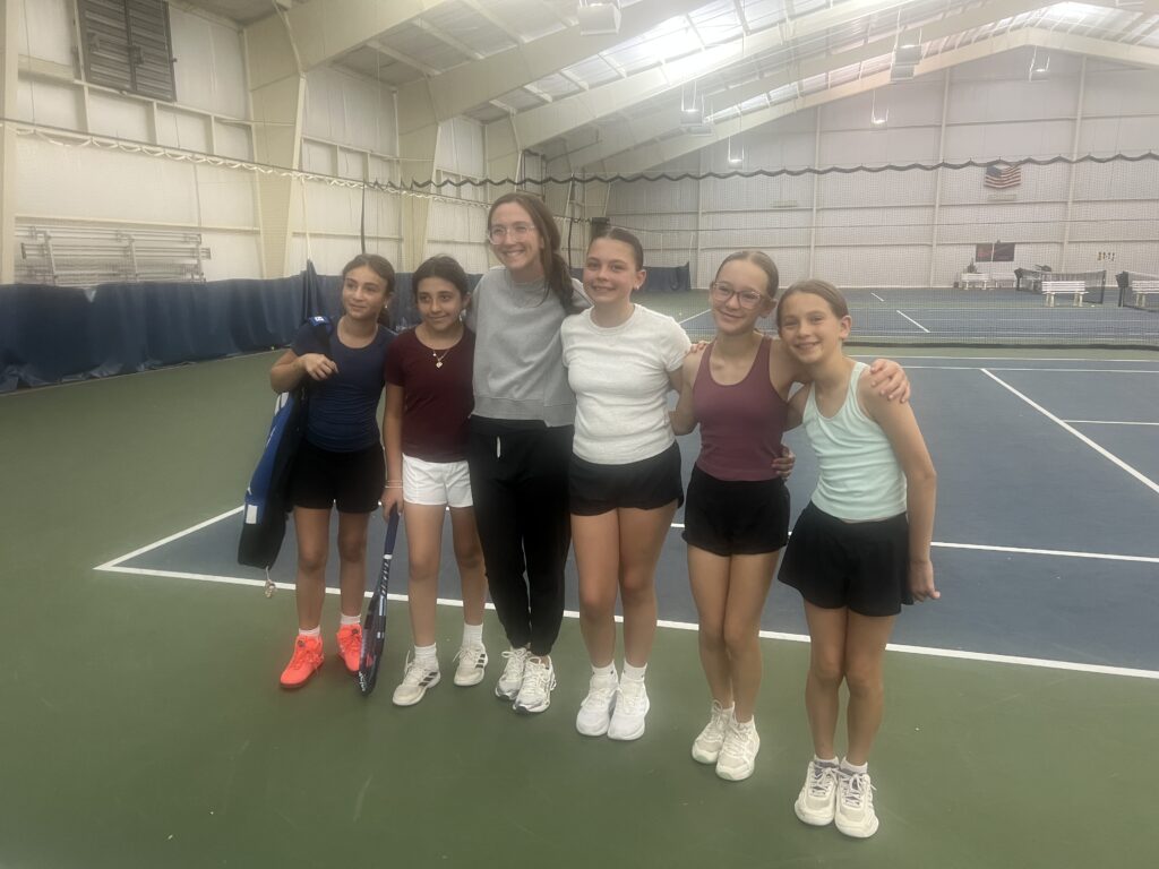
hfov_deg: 67.3
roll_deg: -0.5
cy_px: 434
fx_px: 871
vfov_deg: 53.1
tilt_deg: -11.6
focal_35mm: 26
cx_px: 580
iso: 160
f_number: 1.5
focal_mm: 5.7
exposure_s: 1/60
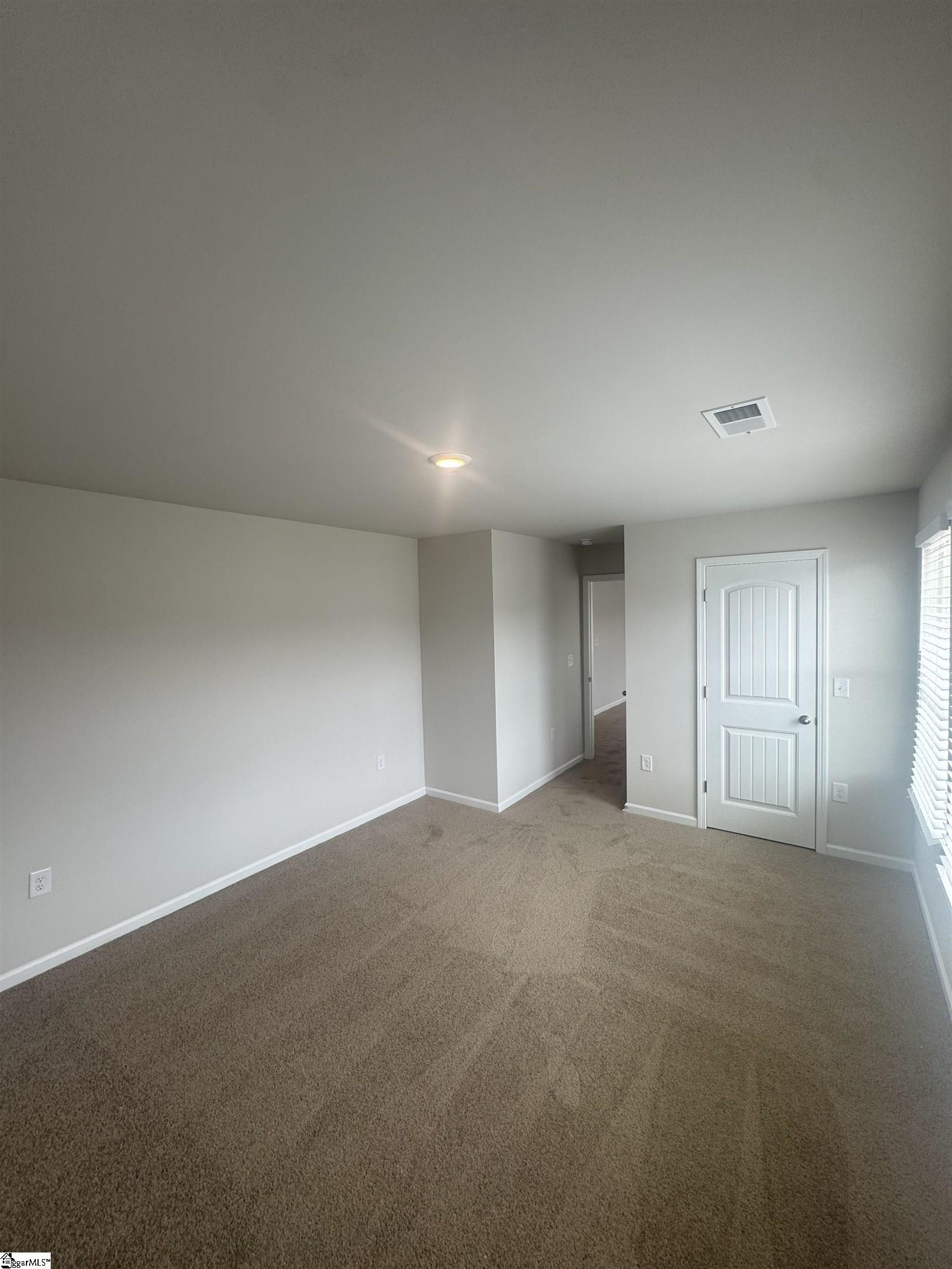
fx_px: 513
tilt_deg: -0.3
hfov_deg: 85.7
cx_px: 476
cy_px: 634
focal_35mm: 14
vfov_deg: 102.1
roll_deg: +0.7
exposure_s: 1/120
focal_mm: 2.22
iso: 50
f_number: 2.2
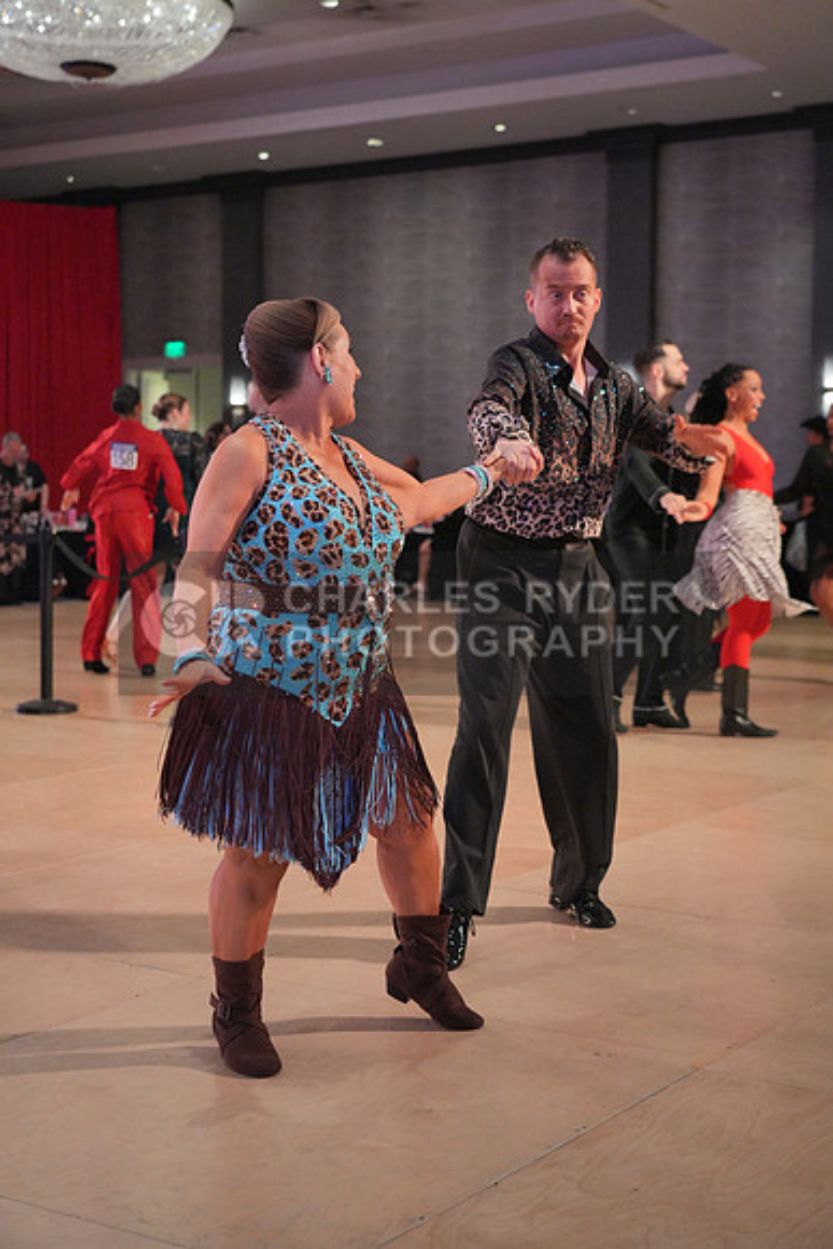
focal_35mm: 52
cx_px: 416
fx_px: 1804
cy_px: 624
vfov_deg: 38.2
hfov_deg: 26.0
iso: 4000
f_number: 4
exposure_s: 1/400
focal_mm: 52
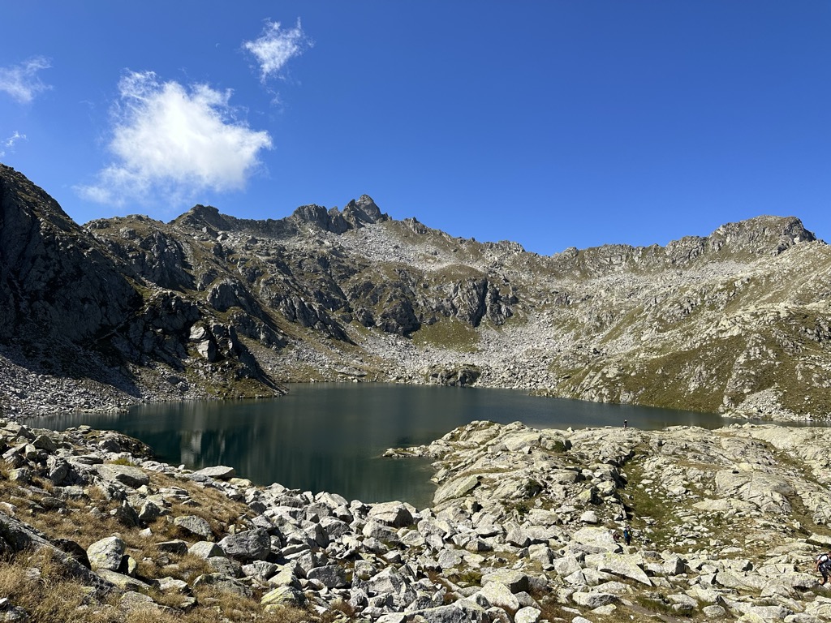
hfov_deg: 71.6
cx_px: 416
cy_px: 312
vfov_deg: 56.8
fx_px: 576
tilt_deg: +5.4
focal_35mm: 24
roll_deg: -2.4
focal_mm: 6.86
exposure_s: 1/4545
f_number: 1.78
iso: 80
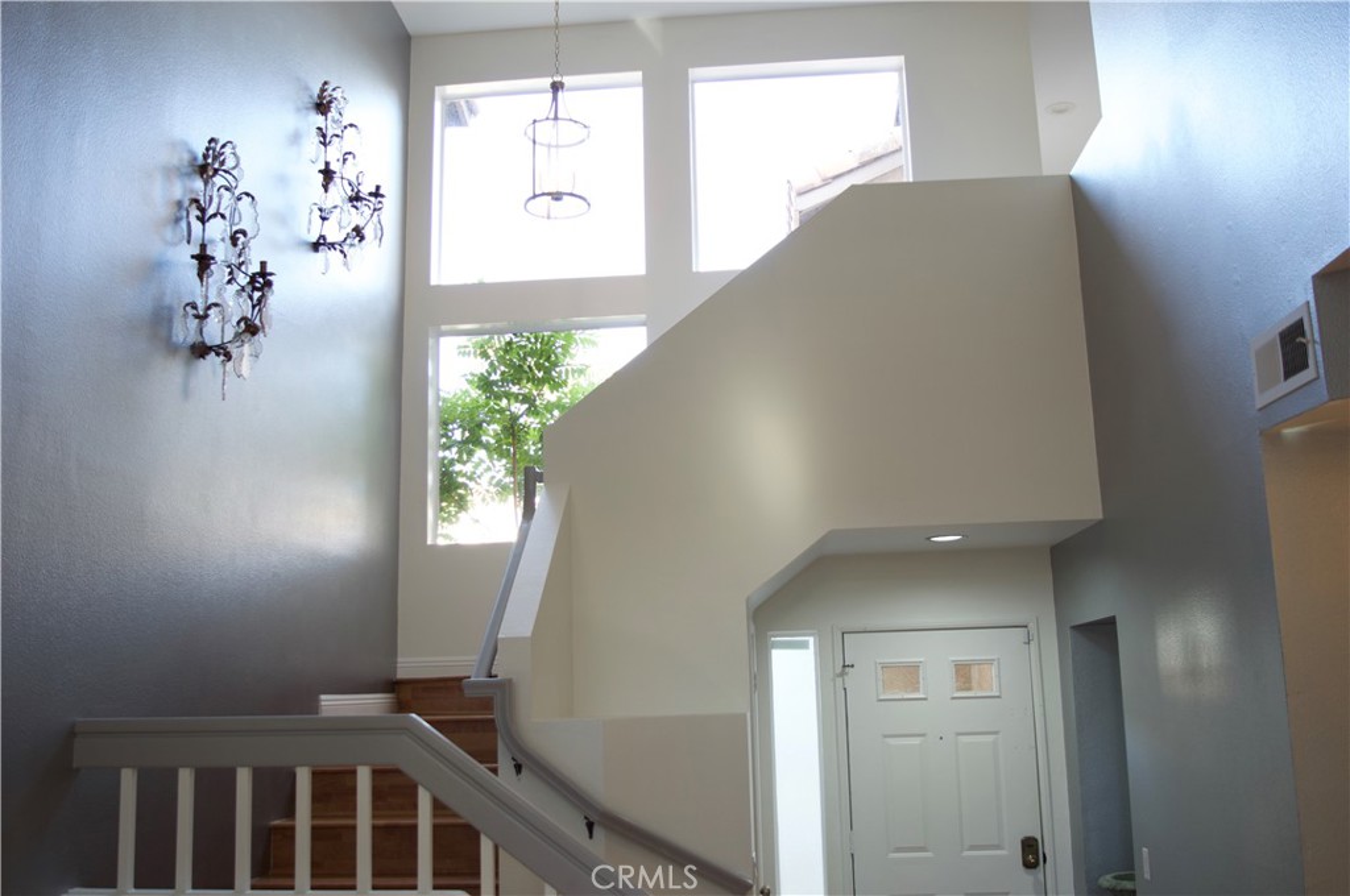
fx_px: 1292
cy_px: 448
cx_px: 675
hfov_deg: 55.2
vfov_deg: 38.3
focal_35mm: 34
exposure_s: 1/15
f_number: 3.8
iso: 100
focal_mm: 23
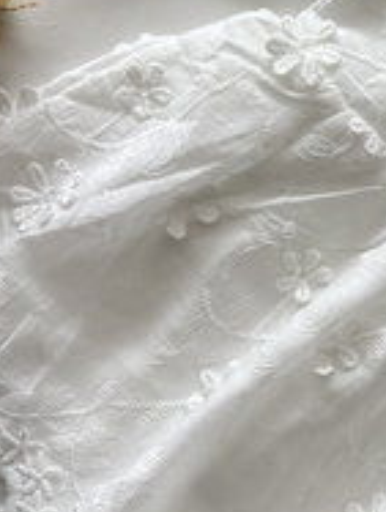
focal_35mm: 74
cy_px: 297
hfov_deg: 18.8
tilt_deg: -87.0
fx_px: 1096
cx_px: 474
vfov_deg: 26.2
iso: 32
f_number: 1.5
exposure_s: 1/129
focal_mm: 5.7
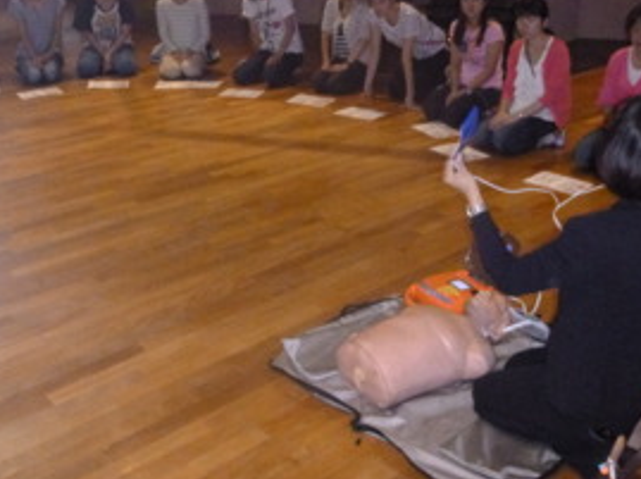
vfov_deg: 33.5
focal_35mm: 43
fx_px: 795
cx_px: 357
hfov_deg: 43.8
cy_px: 200
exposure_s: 1/60
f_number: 4.3
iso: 1000
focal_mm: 5.9
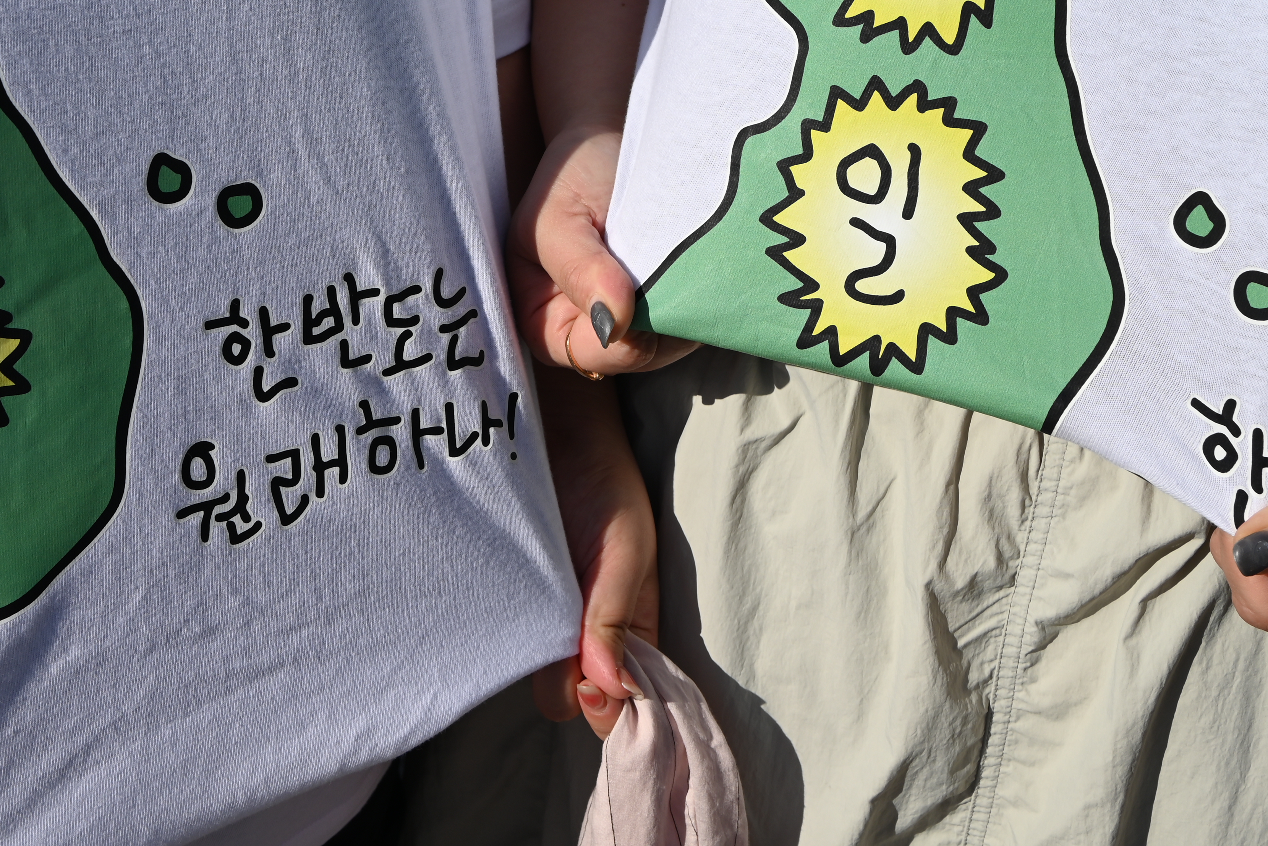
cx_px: 486
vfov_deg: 22.6
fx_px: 2076
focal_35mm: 59
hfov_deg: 33.8
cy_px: 129
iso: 100
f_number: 9
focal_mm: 32.5
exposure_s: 1/640
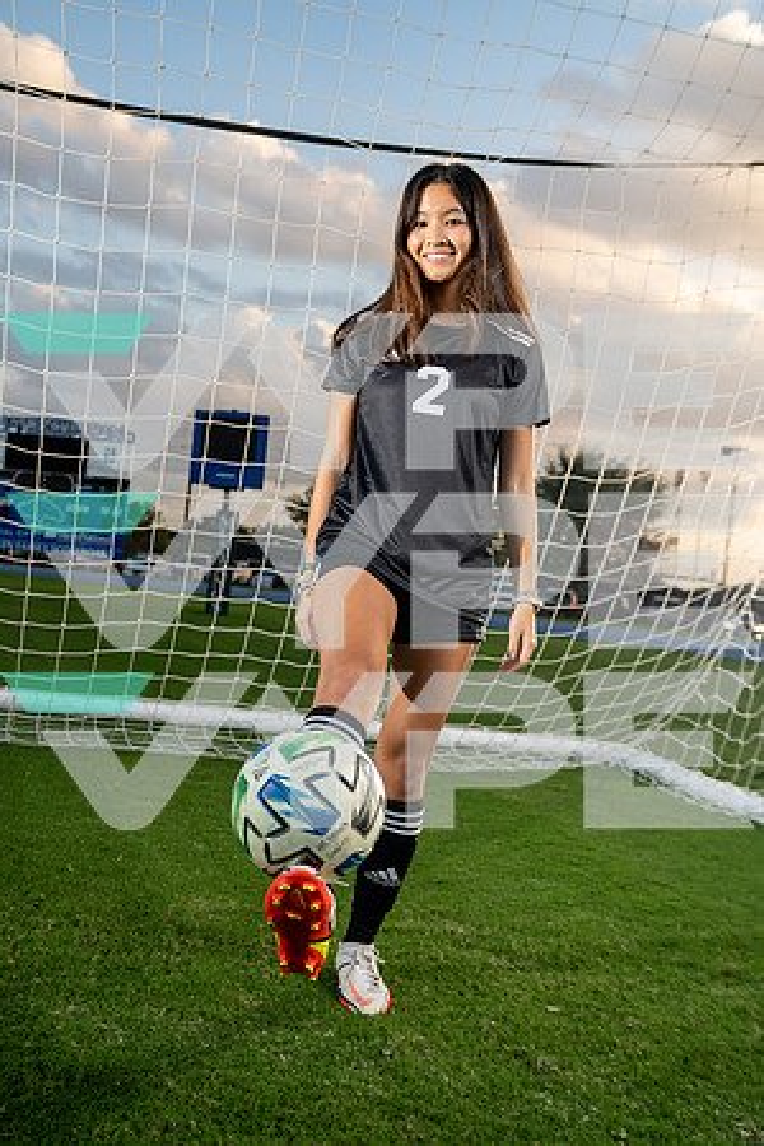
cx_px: 382
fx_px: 1146
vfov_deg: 53.1
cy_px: 573
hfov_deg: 36.9
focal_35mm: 36
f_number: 4
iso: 160
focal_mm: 36
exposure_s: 1/250
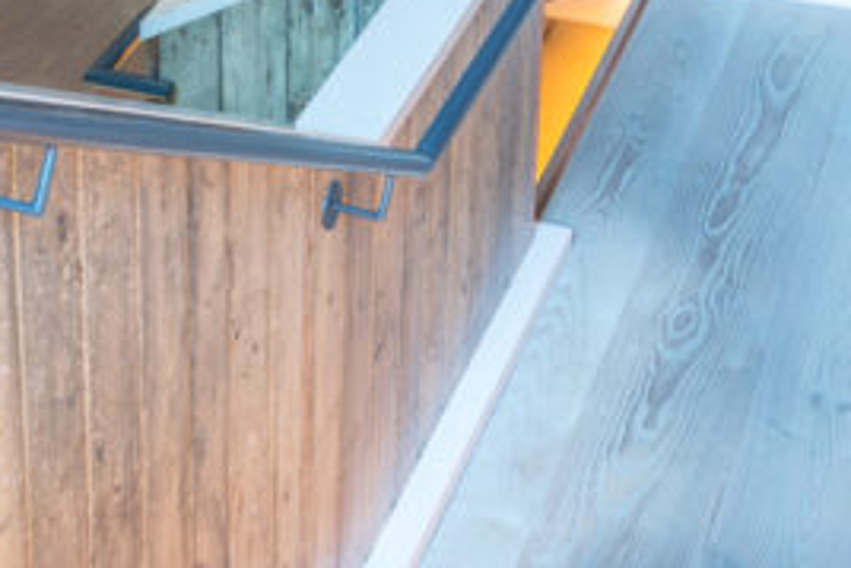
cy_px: -209
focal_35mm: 93
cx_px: 318
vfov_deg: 14.0
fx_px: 2200
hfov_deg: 21.8
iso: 100
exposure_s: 1/1.25
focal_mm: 24
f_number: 11
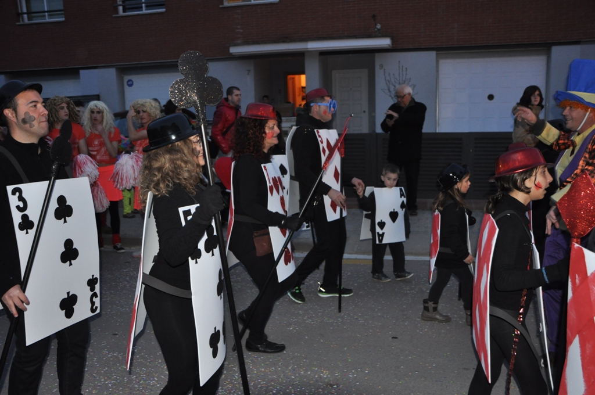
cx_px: 298
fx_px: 520
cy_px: 198
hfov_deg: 59.6
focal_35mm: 32
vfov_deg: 41.6
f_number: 3.5
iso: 800
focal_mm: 21
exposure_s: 1/60
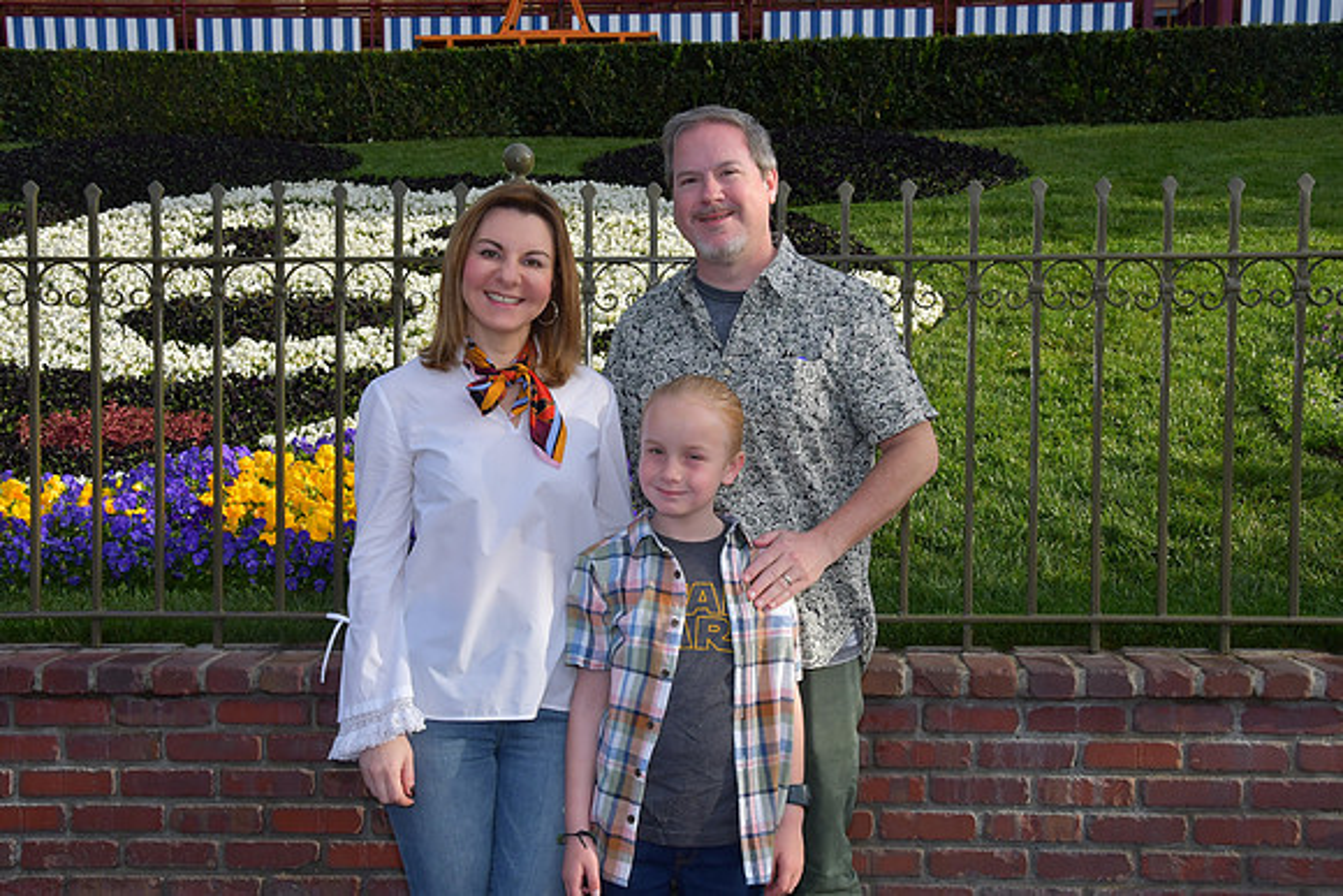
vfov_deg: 28.1
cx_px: 672
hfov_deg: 41.1
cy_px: 448
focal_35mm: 48
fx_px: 1791
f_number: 13
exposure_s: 1/250
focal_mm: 32
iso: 200
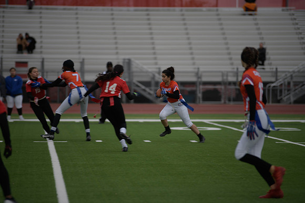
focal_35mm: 200
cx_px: 152
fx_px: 1695
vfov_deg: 6.9
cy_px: 102
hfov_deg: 10.3
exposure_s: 1/200
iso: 72
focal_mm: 200
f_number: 2.8
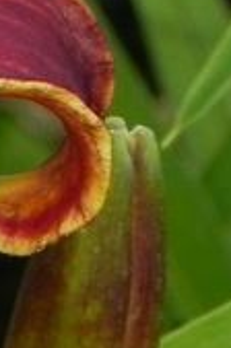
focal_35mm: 1210
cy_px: 434
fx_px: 11693
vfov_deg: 1.7
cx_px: -502
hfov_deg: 1.1
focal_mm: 32.7
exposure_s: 1/500
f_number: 5.6
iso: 160
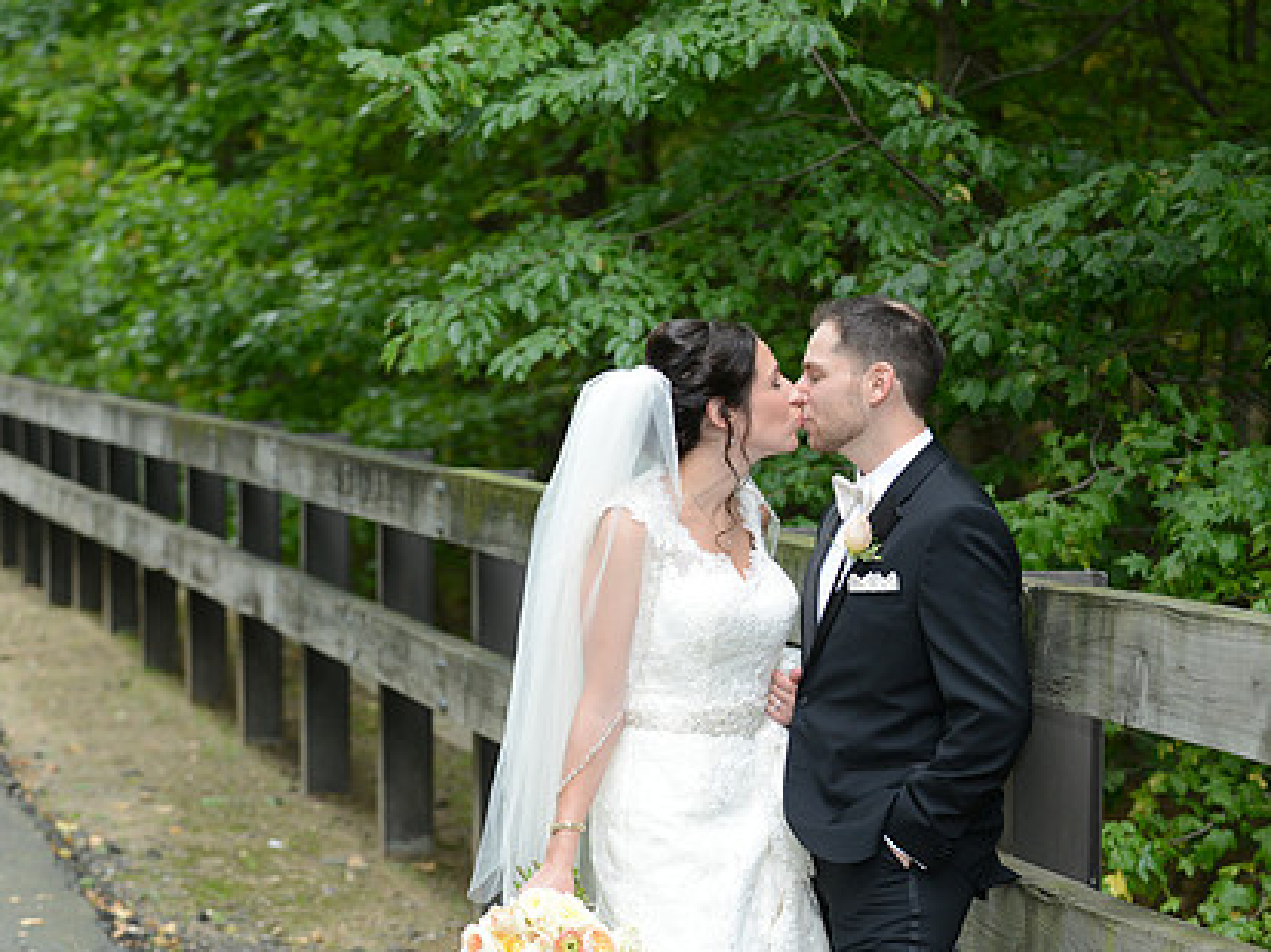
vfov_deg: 12.8
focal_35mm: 116
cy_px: 548
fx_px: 4257
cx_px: 593
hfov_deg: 17.0
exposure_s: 1/160
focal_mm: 86
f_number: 4.5
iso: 500
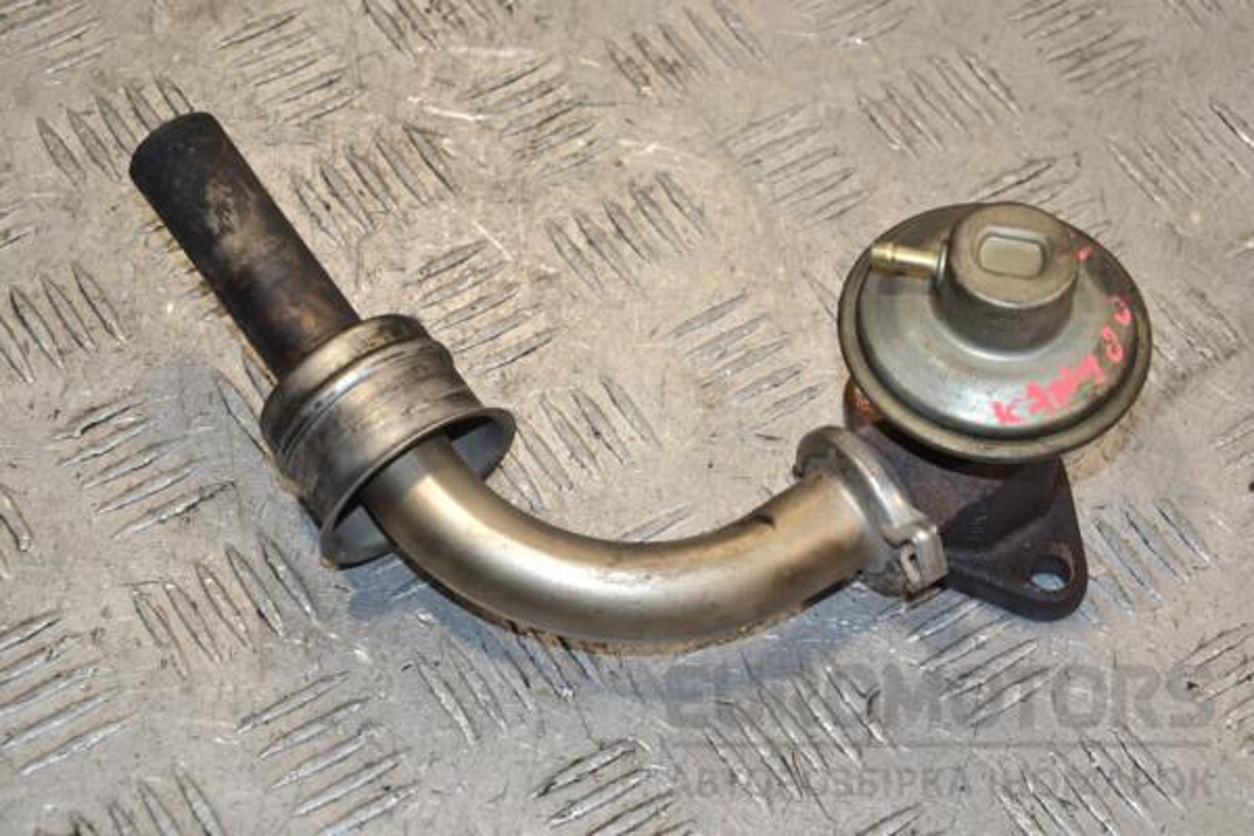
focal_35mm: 87
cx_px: 627
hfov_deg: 23.4
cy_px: 418
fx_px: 3030
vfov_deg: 15.7
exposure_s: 1/200
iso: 800
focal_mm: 58
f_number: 7.1
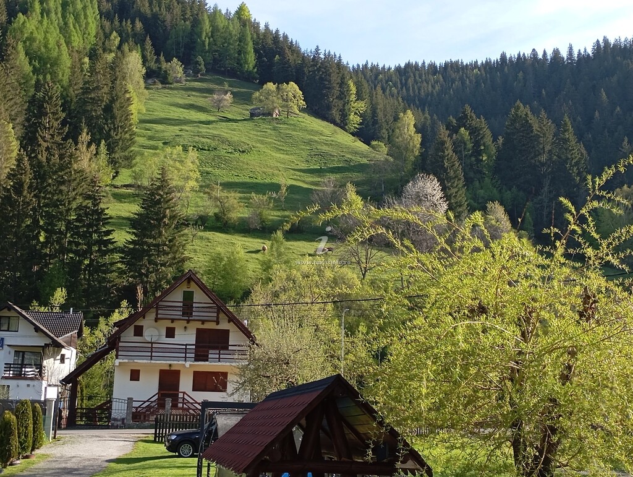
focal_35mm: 49
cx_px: 316
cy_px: 238
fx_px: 897
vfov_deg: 29.7
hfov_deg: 38.9
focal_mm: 4.27
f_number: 1.8
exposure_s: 1/215
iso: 103
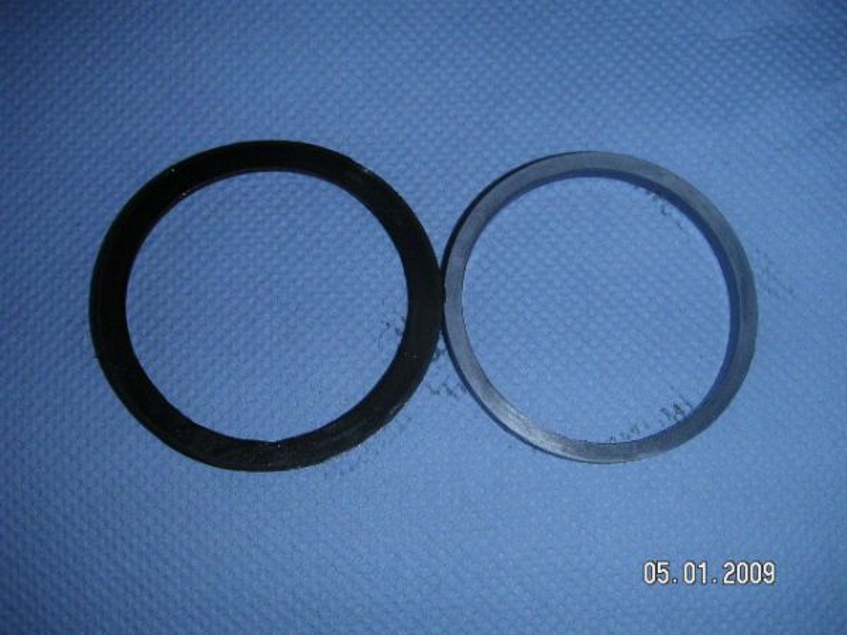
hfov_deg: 49.0
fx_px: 930
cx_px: 424
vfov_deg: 37.7
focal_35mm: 38
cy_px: 318
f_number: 6.7
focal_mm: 6
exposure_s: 1/45
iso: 160
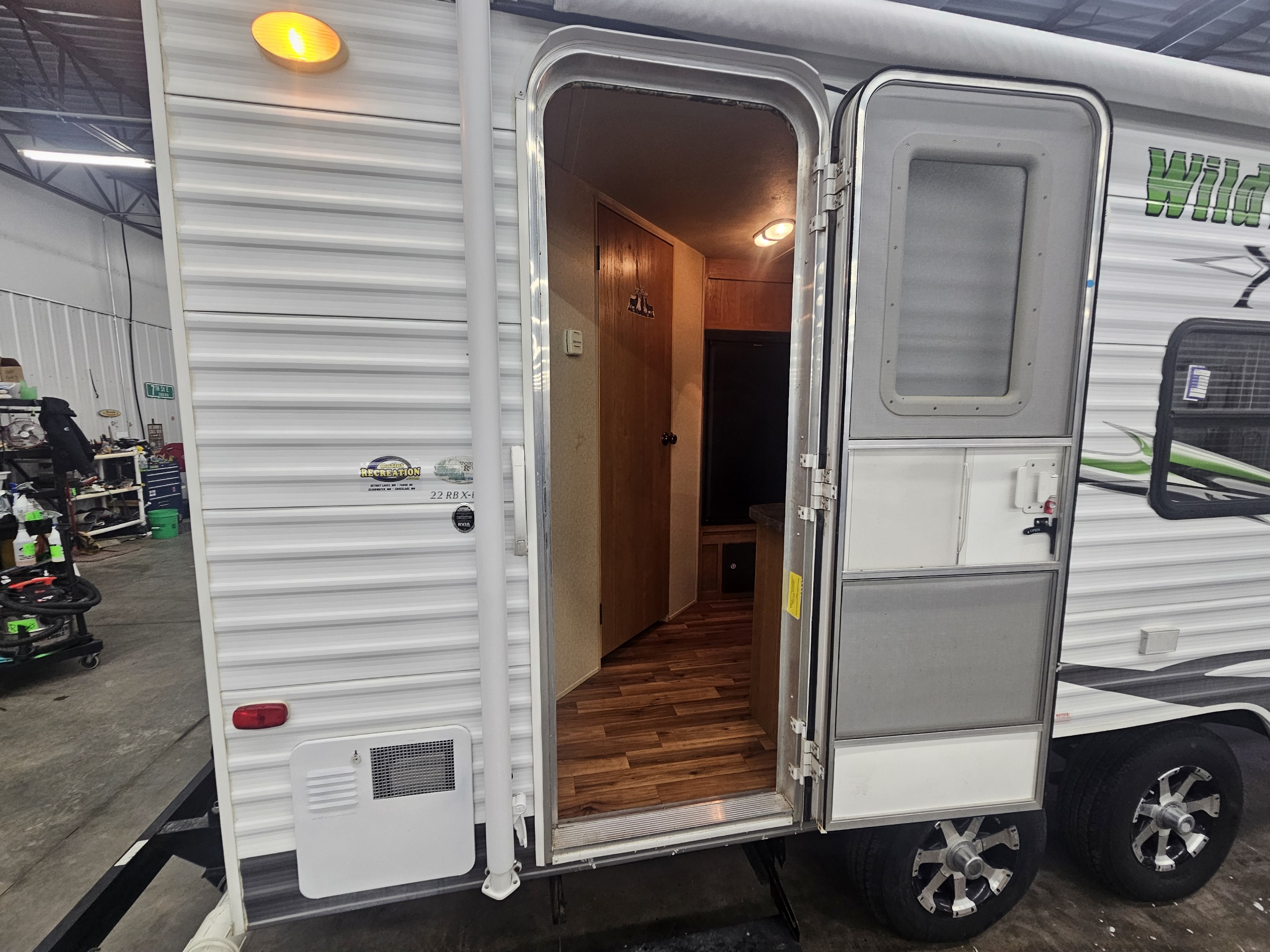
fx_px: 477
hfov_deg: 106.2
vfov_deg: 89.9
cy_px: 476
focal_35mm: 13
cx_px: 635
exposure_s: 1/60.2
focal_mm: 2.2
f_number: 2.2
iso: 160
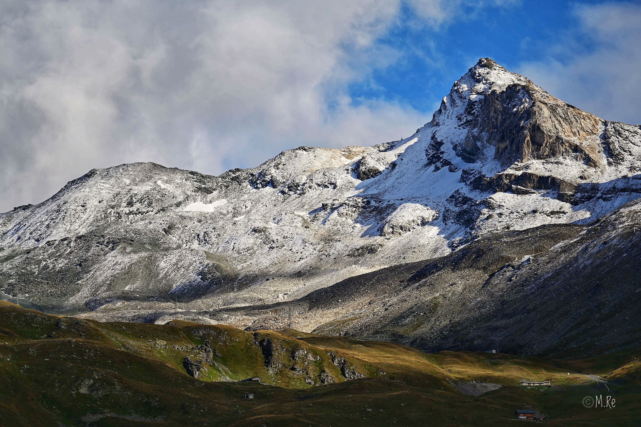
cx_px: 320
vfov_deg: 6.9
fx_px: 3559
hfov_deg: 10.3
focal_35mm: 200
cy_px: 214
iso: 100
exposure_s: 1/1250
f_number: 4
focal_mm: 200
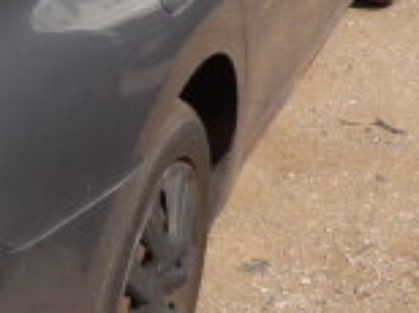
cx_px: -305
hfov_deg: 16.8
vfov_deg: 14.7
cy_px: 63
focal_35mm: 100
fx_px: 1209
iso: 100
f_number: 5.6
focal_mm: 4.3
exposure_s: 1/386
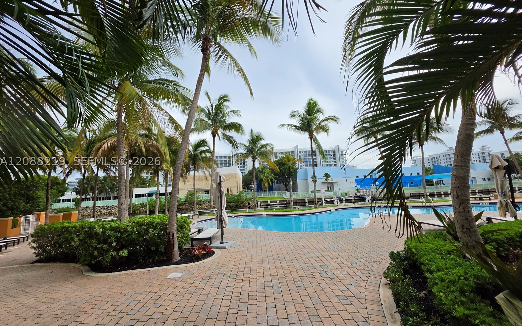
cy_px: 161
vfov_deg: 78.6
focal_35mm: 14
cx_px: 262
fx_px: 199
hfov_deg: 105.3
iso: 32
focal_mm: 2.2
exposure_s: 1/1361
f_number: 1.9
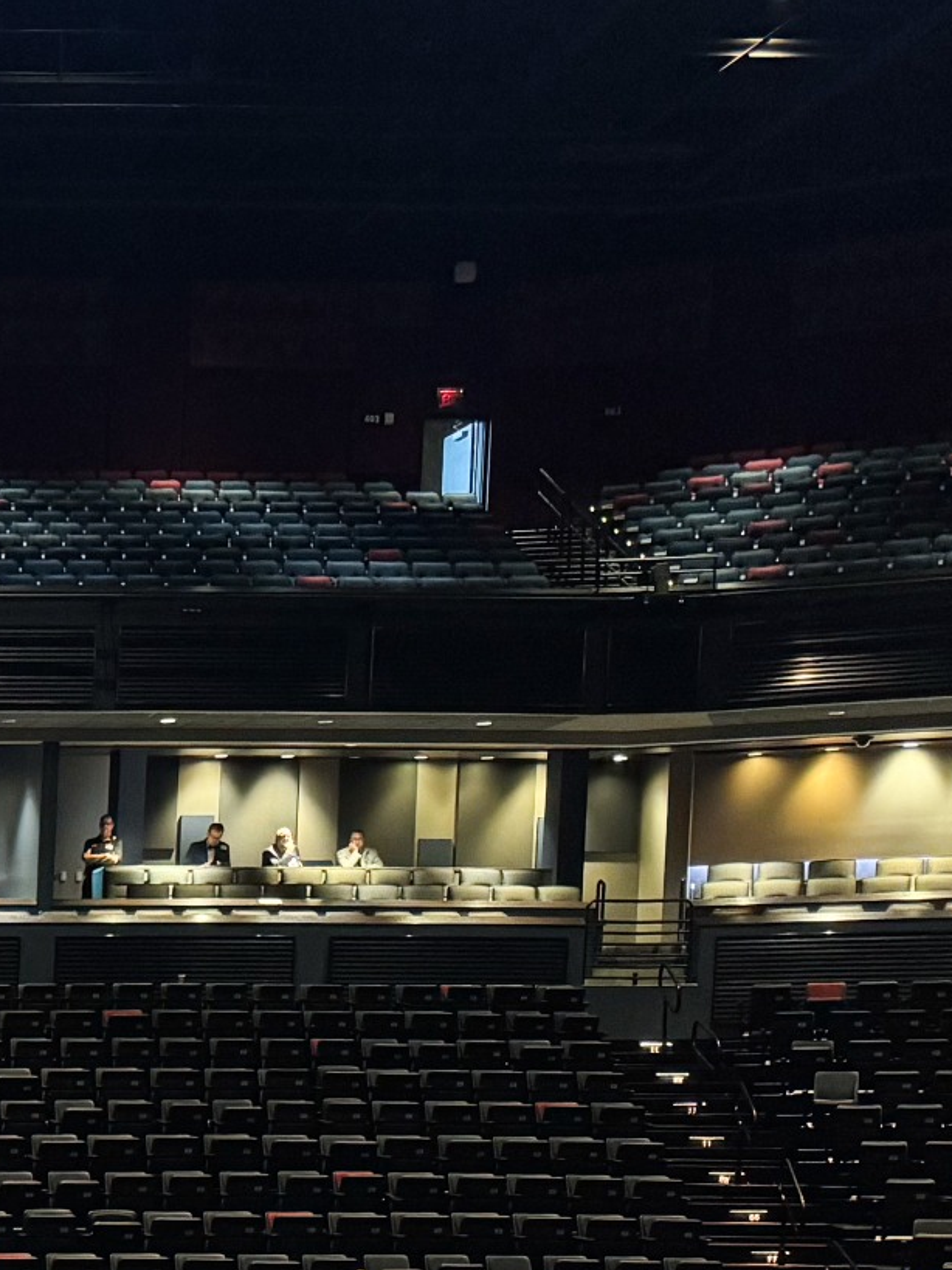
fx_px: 2751
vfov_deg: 24.2
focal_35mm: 75
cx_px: -687
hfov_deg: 16.8
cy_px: 1408
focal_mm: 6.76
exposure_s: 1/60
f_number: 1.8
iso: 400
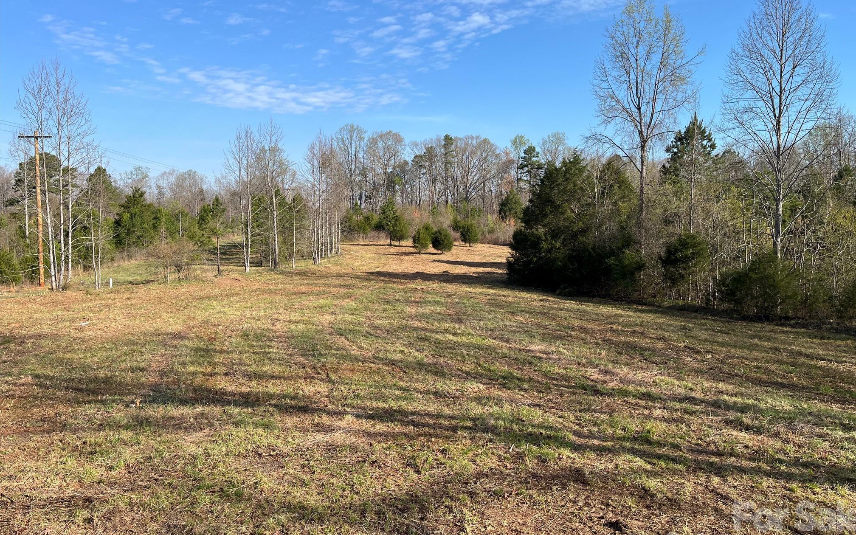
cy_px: 259
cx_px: 434
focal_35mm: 28
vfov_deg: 44.5
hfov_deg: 66.5
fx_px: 653
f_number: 1.6
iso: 50
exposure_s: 1/2222
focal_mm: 5.1
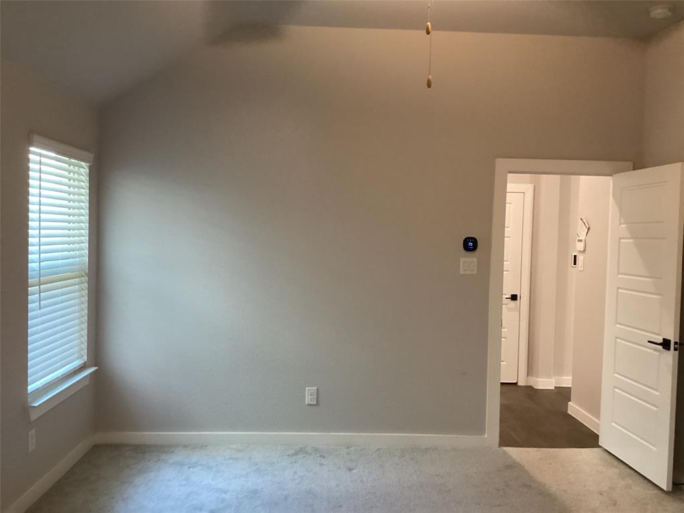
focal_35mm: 31
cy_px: 256
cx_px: 342
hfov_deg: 58.4
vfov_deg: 45.4
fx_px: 613
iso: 400
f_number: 2.4
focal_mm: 3.3
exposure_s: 1/60
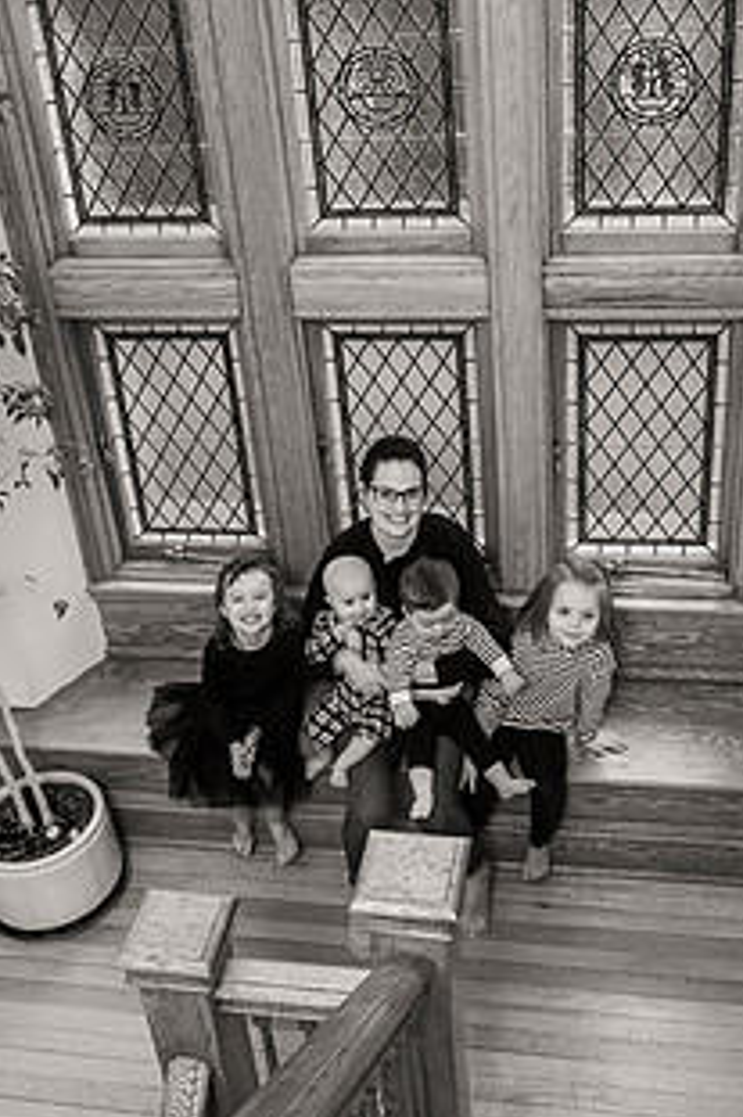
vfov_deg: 46.2
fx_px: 1302
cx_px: 420
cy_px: 453
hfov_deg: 31.8
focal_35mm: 42
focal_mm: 29
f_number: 4.5
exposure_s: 1/125
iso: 800
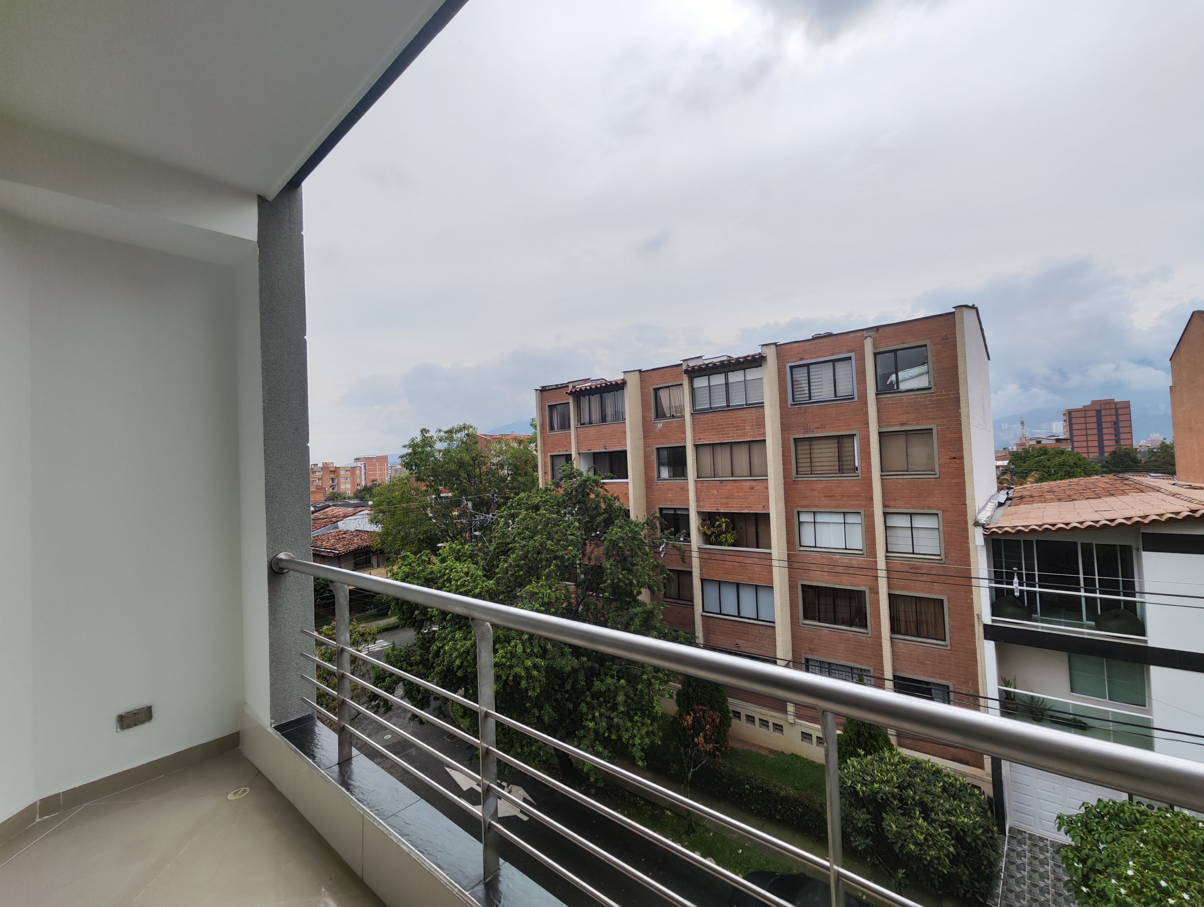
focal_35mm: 14
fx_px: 488
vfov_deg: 85.8
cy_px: 454
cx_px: 602
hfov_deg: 102.0
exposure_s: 1/775
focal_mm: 2.16
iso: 50
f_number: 2.2
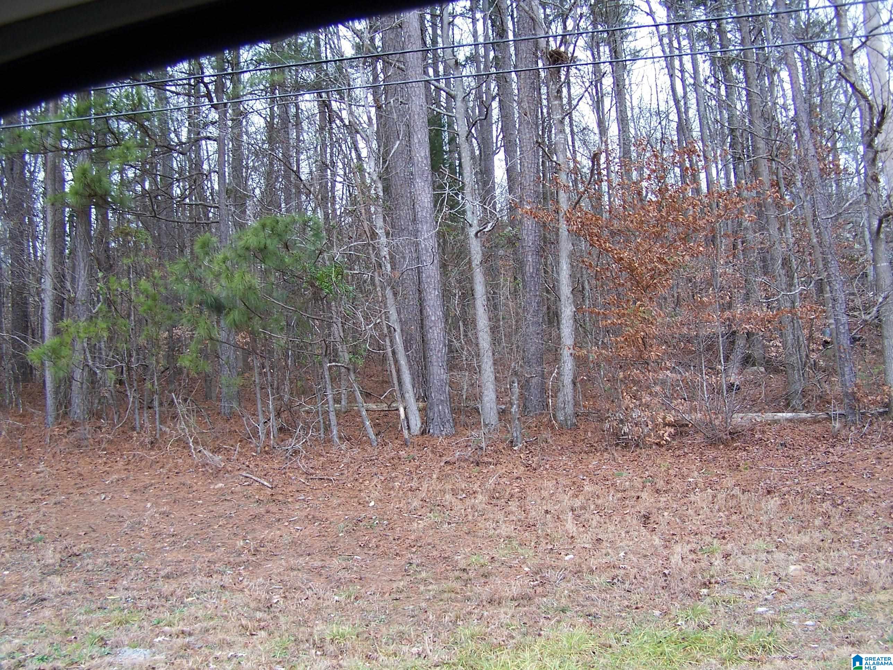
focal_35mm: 38
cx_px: 446
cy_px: 335
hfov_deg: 49.0
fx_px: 980
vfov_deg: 37.7
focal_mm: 6.3
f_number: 2.8
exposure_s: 1/60
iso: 80
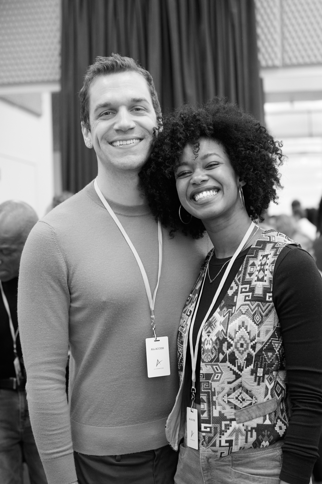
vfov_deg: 35.0
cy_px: 276
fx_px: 765
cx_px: 182
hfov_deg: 23.8
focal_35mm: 57
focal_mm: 41
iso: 2500
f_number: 2.8
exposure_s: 1/125
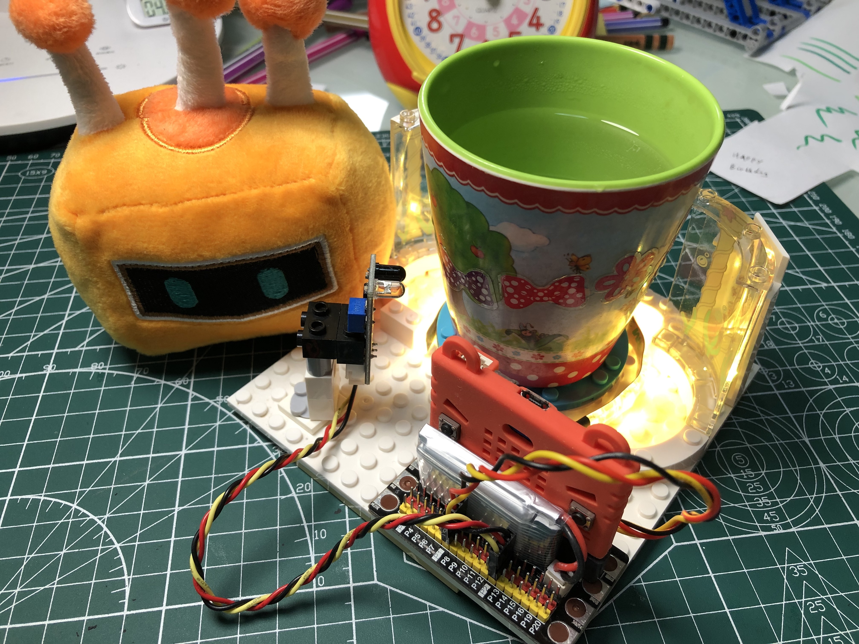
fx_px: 695
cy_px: 322
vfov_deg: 49.7
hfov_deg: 63.4
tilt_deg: -46.0
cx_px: 430
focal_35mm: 28
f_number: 1.8
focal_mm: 3.99
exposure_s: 1/30
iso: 25
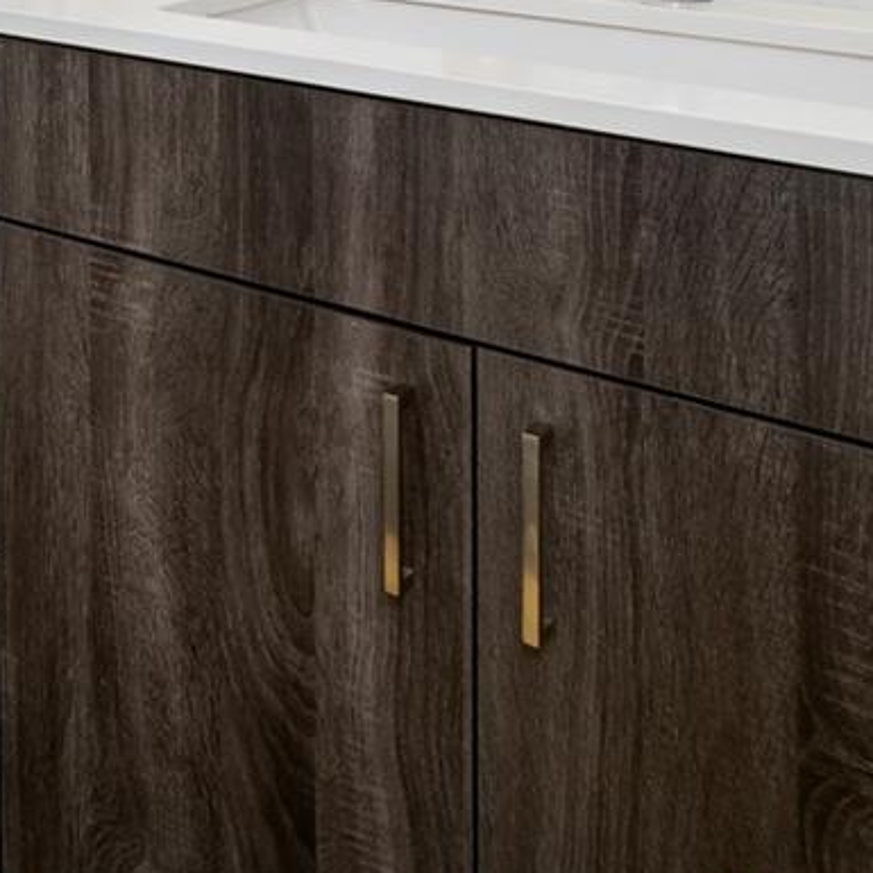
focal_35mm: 53
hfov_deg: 21.0
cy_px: -249
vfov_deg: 27.2
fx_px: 1512
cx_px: -719
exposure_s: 1/8
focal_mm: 10
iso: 640
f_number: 7.1
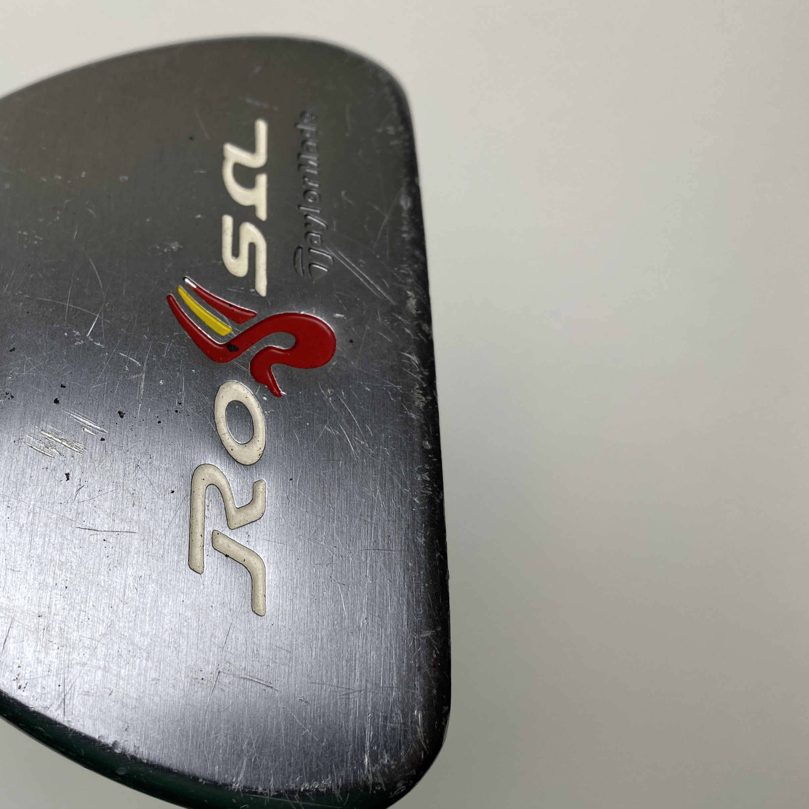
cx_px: 156
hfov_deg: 41.8
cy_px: 430
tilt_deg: -78.7
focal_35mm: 38
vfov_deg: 43.8
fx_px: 1005
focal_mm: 4.25
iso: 32
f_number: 1.8
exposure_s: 1/421
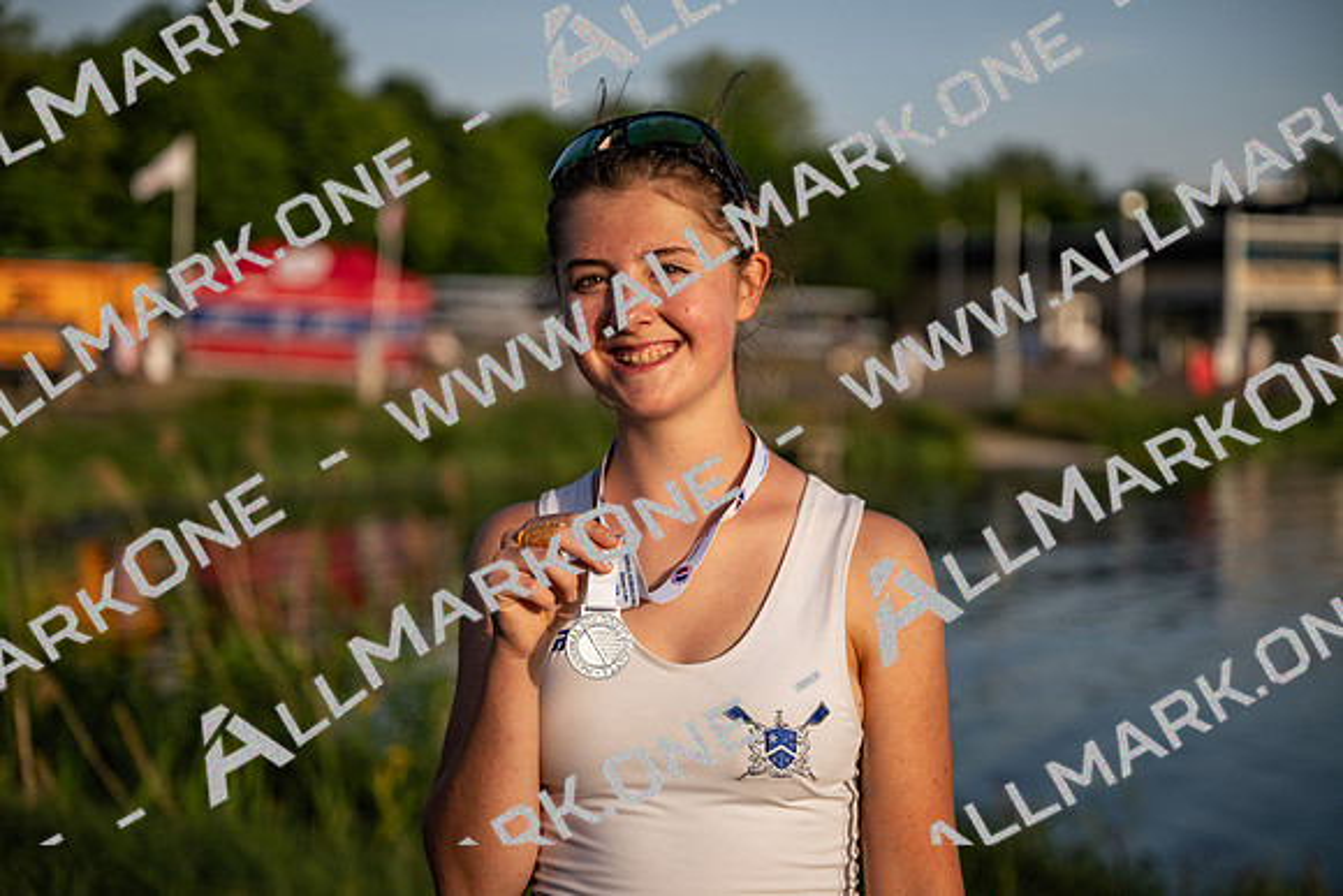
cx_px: 672
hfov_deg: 28.8
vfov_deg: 19.5
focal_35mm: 70
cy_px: 448
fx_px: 2612
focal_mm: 70
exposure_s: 1/1600
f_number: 2.8
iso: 64
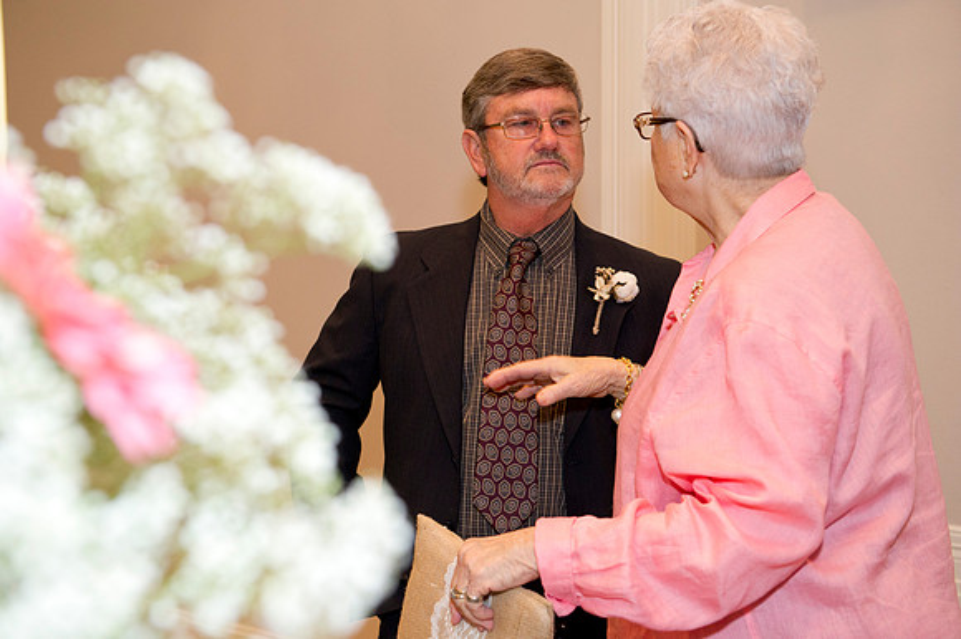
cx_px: 480
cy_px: 320
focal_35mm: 55
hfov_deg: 36.3
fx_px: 1467
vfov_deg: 24.6
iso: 1250
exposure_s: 1/80
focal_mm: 55
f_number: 4.5
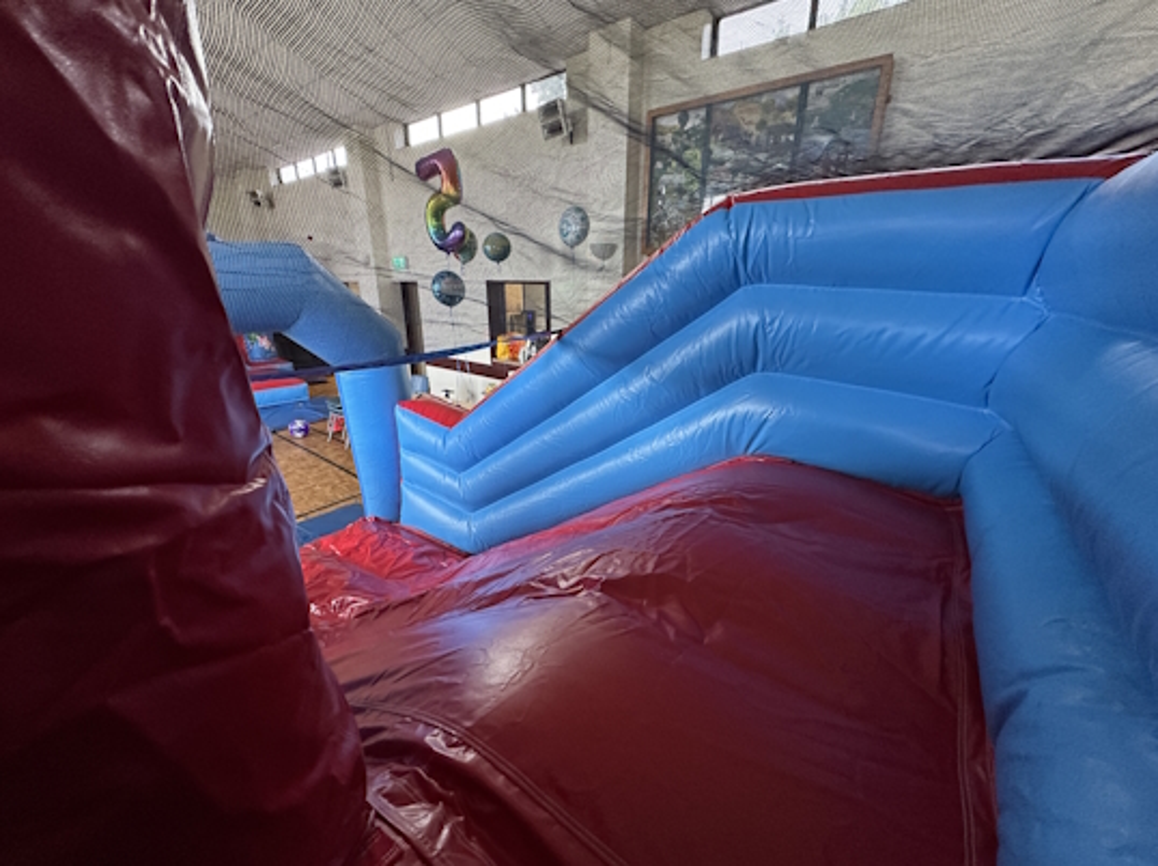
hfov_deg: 102.1
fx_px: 468
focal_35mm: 14
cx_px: 579
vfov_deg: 85.5
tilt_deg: -17.7
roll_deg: +0.3
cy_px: 433
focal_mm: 2.22
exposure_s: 1/60
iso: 400
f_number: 2.2
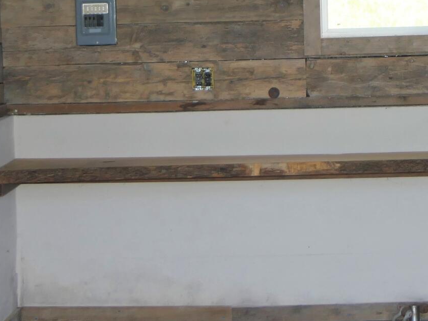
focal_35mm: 120
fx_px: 1484
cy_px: 25
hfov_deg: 16.3
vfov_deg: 12.3
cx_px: 337
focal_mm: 13
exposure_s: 1/60
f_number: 3.5
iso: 200
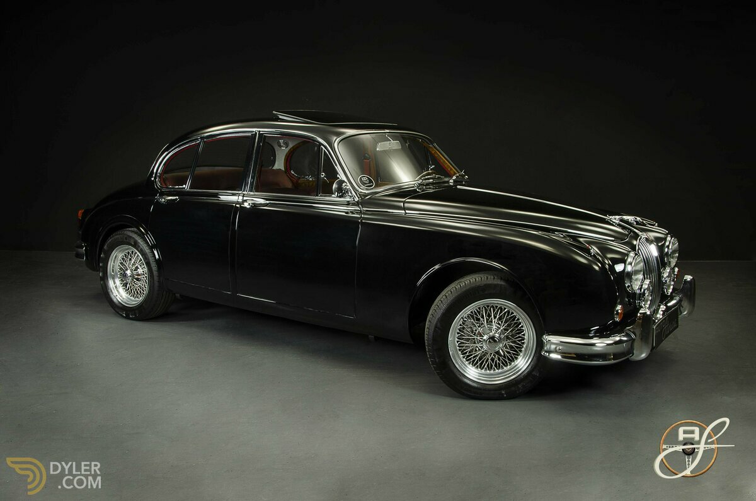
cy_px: 250
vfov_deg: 36.7
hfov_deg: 53.2
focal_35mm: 36
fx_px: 754
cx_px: 378
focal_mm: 24
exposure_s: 1
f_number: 14
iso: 200
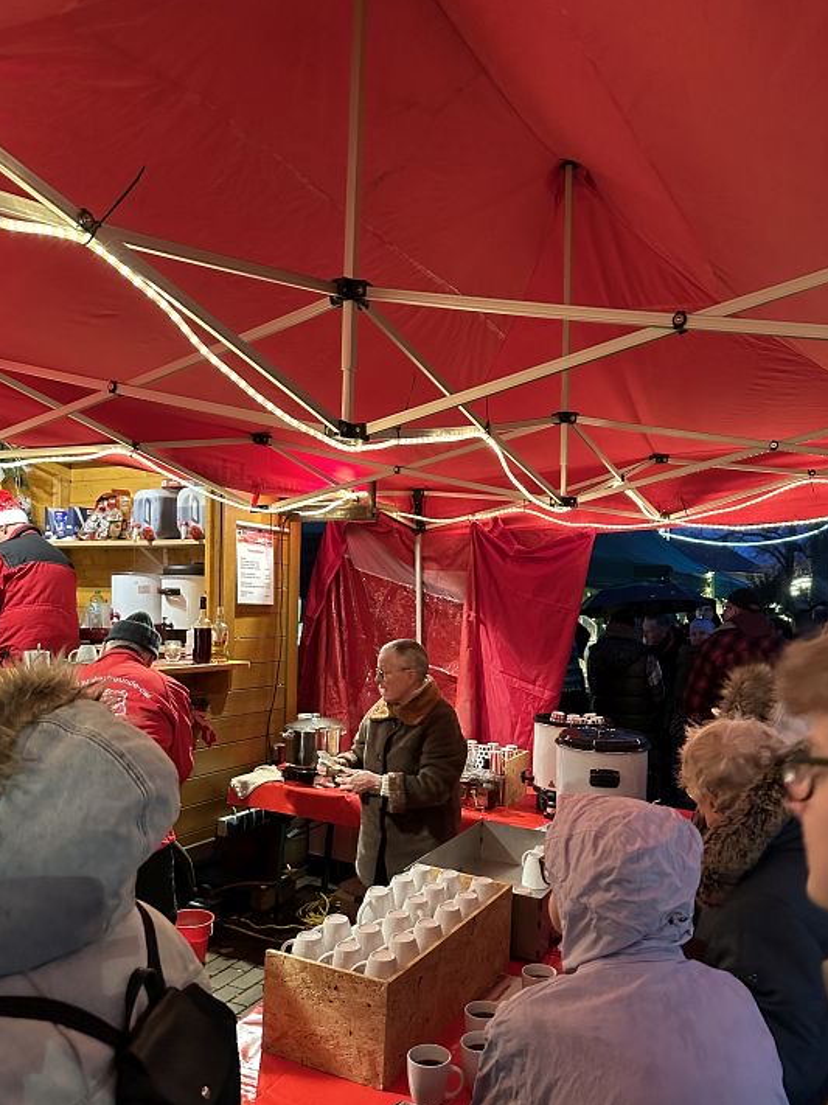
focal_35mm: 27
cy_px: 614
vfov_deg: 65.1
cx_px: 454
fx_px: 861
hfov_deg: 51.3
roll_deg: +0.4
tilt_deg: -1.6
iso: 800
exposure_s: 1/33
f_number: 1.78
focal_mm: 6.86
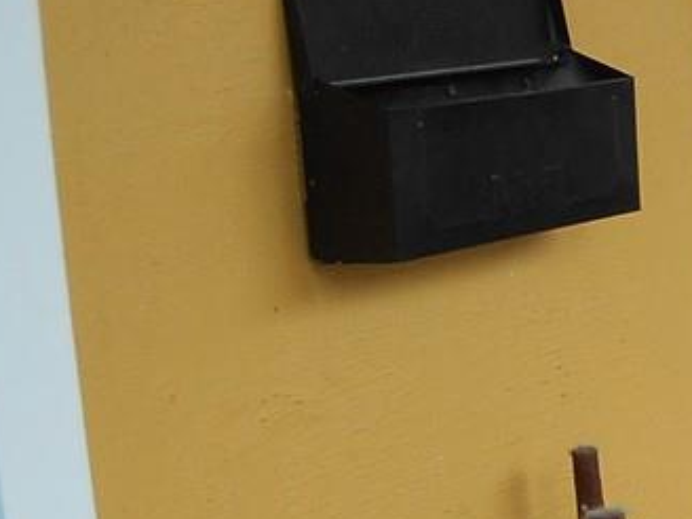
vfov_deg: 11.6
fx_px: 2539
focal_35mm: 127
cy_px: 462
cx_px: 1354
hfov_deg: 13.5
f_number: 3.2
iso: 80
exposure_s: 1/100
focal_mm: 4.6
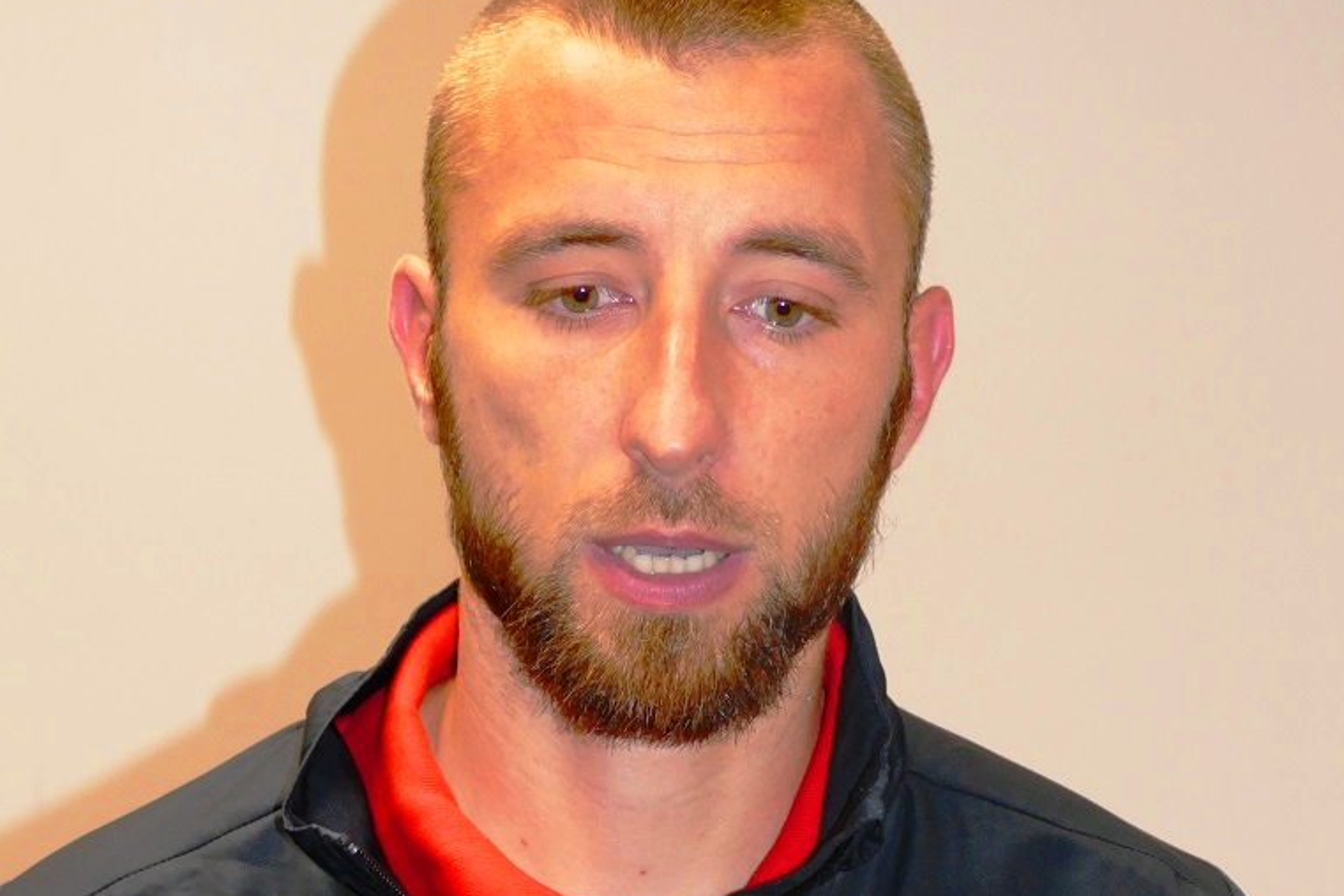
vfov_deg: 10.1
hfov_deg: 15.1
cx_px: 676
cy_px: 601
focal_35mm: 136
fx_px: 5076
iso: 800
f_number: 3.8
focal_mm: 32.65
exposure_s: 1/60
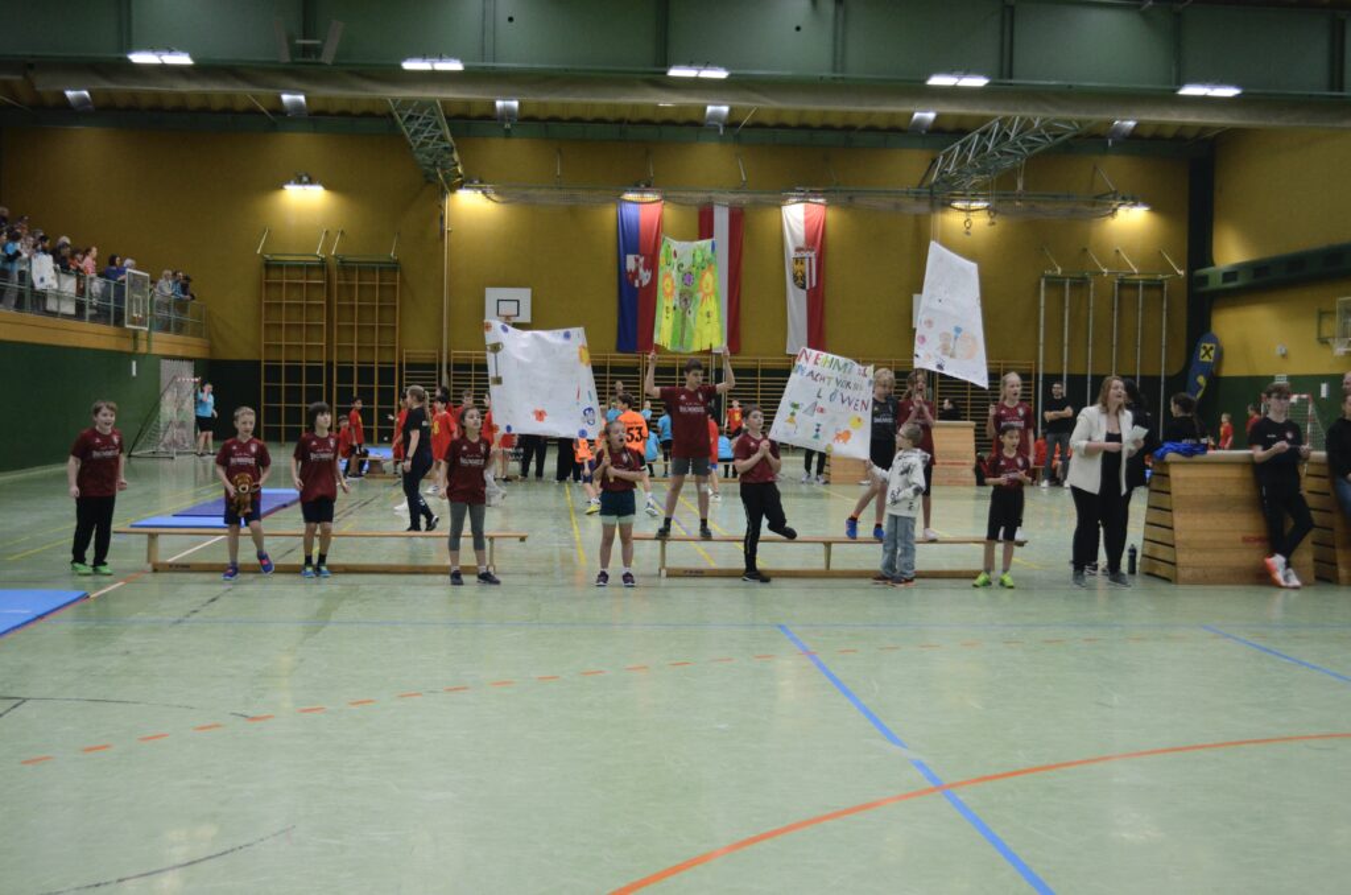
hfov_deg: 46.5
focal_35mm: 42
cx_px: 676
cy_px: 448
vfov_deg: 31.7
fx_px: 1573
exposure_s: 1/500
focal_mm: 28
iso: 1600
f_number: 4.5
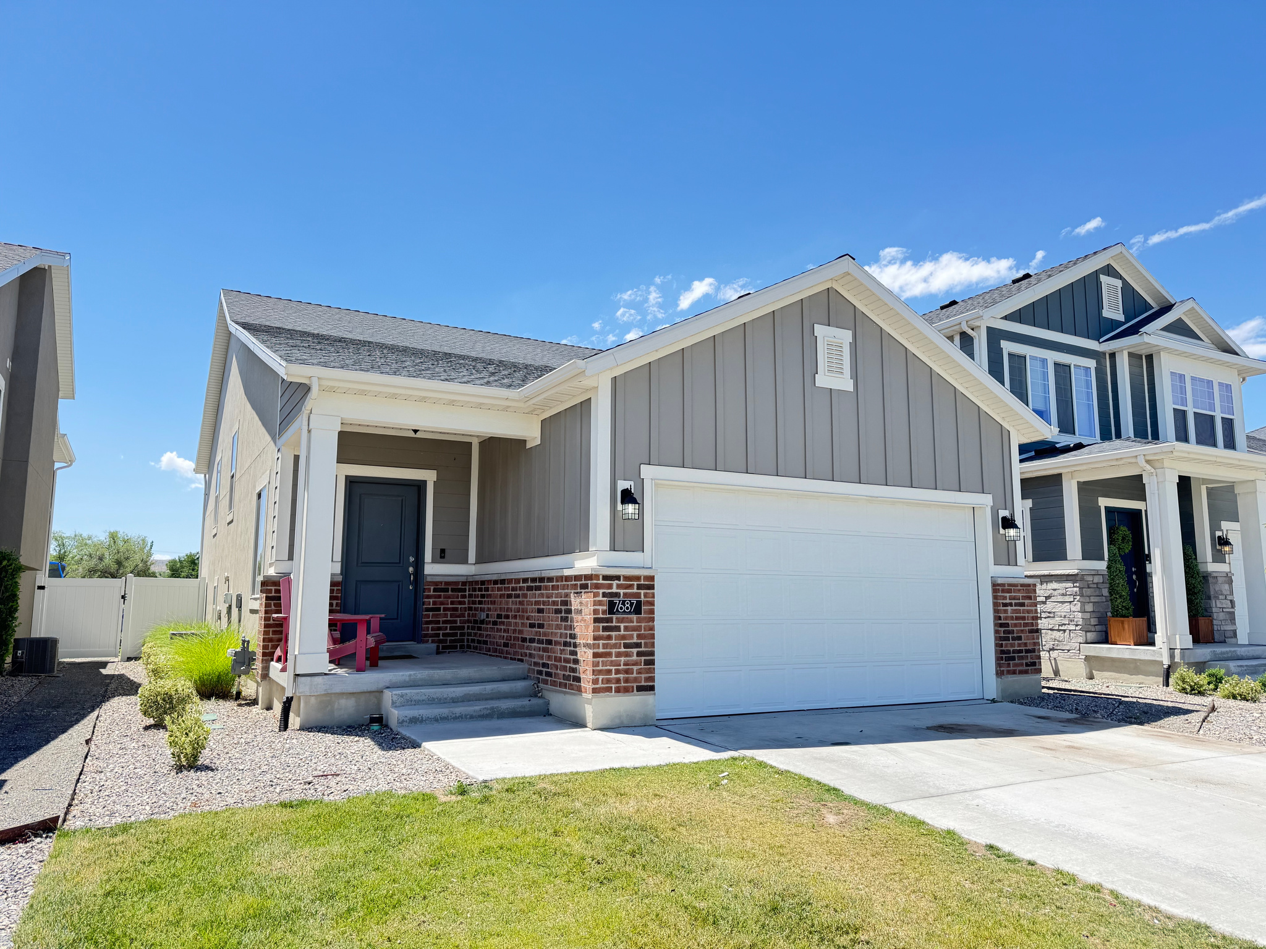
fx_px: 878
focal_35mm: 24
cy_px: 474
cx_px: 633
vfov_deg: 56.8
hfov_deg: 71.6
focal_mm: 6.76
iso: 80
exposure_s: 1/888
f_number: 1.78
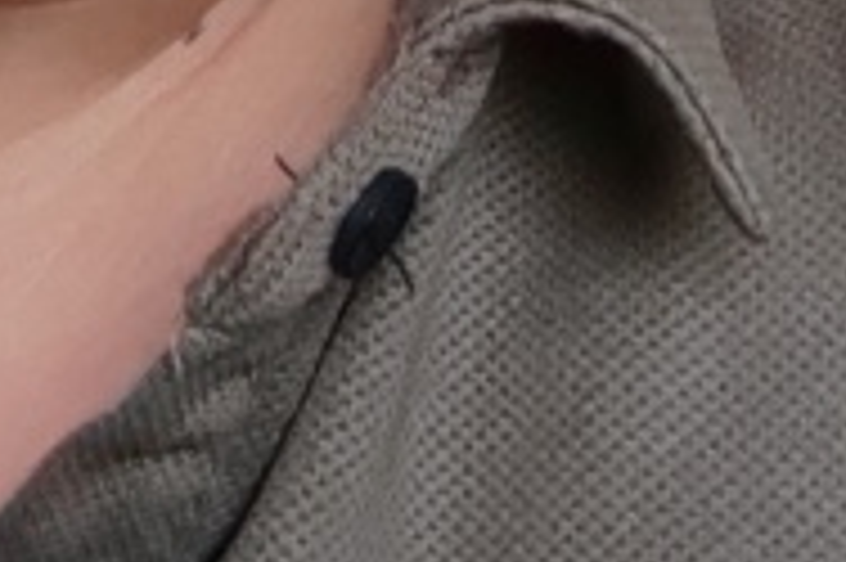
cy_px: -1380
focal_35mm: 136
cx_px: -549
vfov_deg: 7.9
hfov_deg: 13.8
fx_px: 3193
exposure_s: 1/100
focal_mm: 2.66
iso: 400
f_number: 2.4
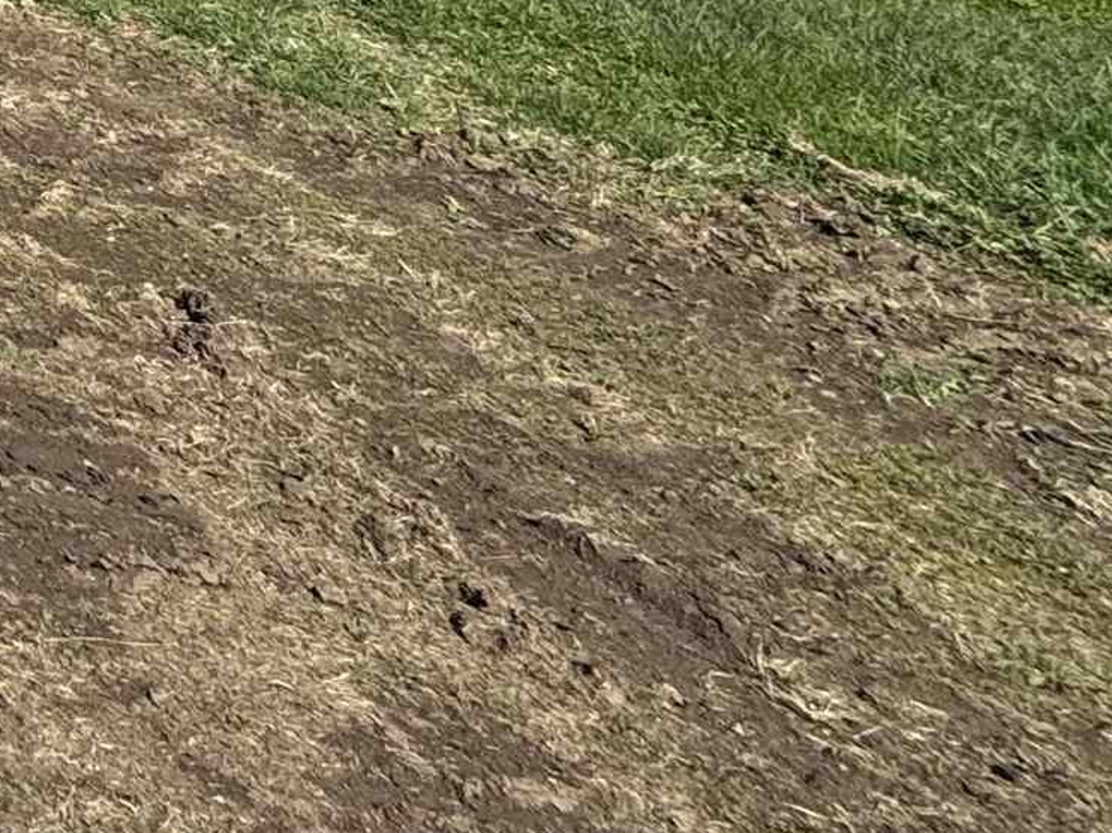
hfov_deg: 19.2
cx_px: -1113
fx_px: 1863
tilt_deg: +1.8
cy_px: -683
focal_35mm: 58
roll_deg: -0.9
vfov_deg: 19.0
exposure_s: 1/2494
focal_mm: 2.22
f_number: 2.2
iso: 50
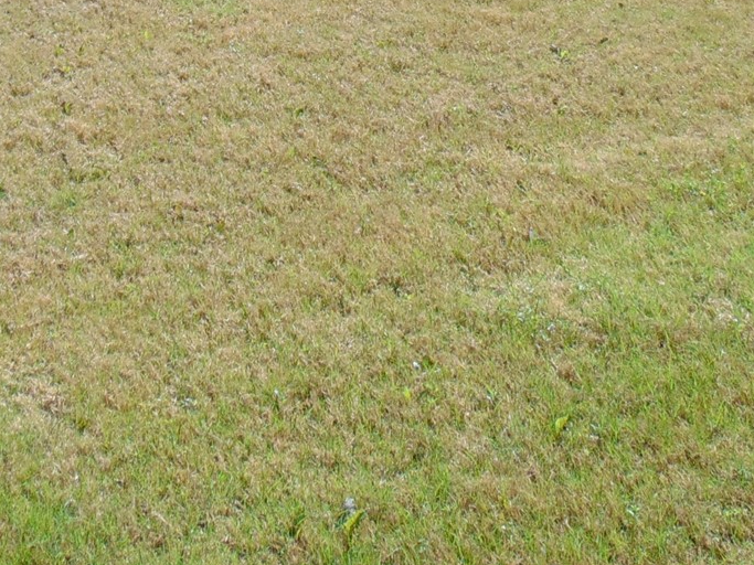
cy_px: -270
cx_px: 282
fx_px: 1633
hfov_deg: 25.9
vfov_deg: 17.7
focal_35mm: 75
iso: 80
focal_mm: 4.5
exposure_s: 1/1000
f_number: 3
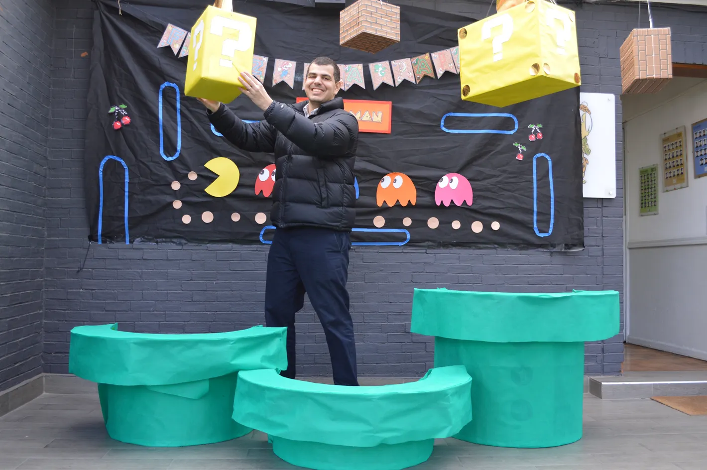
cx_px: 354
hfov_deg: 57.3
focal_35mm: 33
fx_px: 647
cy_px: 235
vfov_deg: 39.9
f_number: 4.5
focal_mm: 22
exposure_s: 1/80
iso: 400
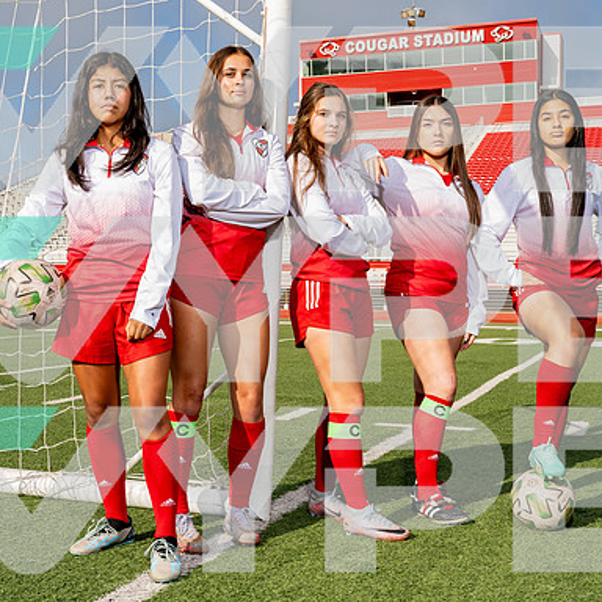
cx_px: 289
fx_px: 885
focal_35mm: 45
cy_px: 295
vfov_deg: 37.6
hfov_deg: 37.5
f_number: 8
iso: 100
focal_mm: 33
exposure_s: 1/250
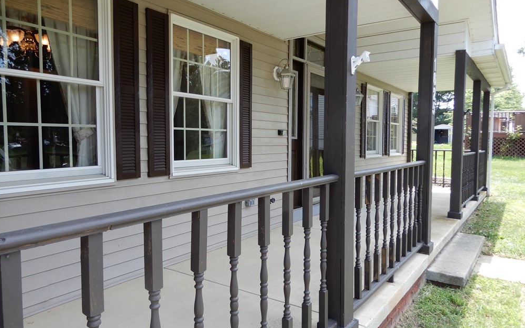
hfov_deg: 70.4
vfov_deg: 47.6
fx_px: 372
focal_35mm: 26
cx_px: 261
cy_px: 162
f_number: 3.4
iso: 80
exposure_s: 1/125
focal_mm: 4.3
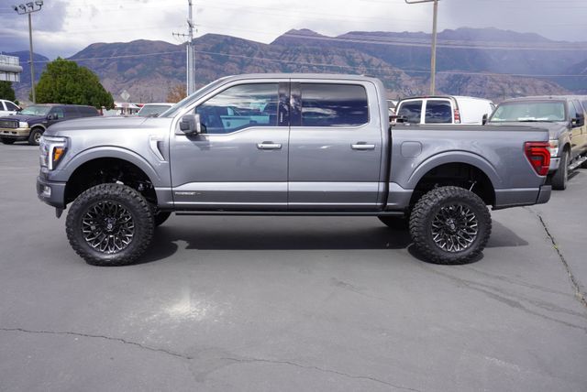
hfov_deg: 59.4
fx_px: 514
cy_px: 196
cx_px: 294
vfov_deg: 41.8
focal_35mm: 32
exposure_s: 1/125
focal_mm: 21
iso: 100
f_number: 8
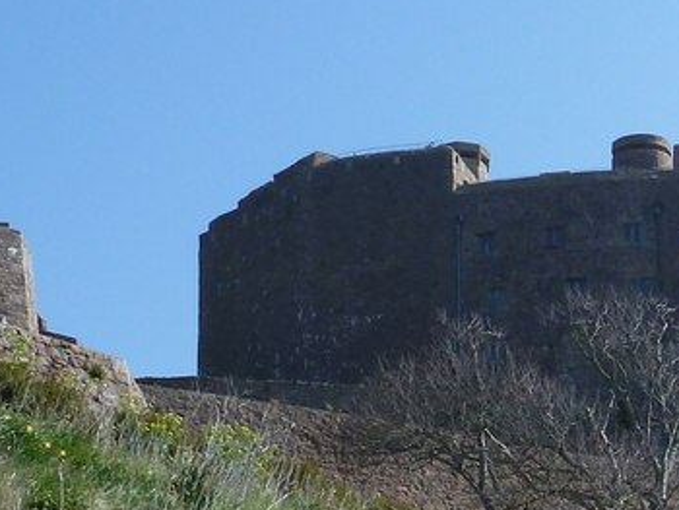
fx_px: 2355
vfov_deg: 11.9
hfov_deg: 15.0
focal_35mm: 120
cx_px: 1065
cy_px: 708
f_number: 4.5
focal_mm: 5.7
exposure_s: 1/400
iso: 80
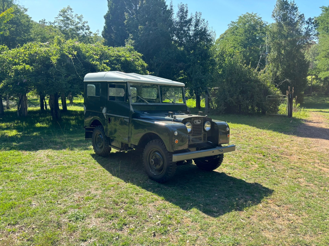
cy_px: 123
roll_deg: +2.4
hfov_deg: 67.3
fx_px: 247
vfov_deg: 53.1
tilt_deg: -9.5
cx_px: 164
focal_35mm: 26
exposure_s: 1/556
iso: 50
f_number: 1.6
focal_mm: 5.96
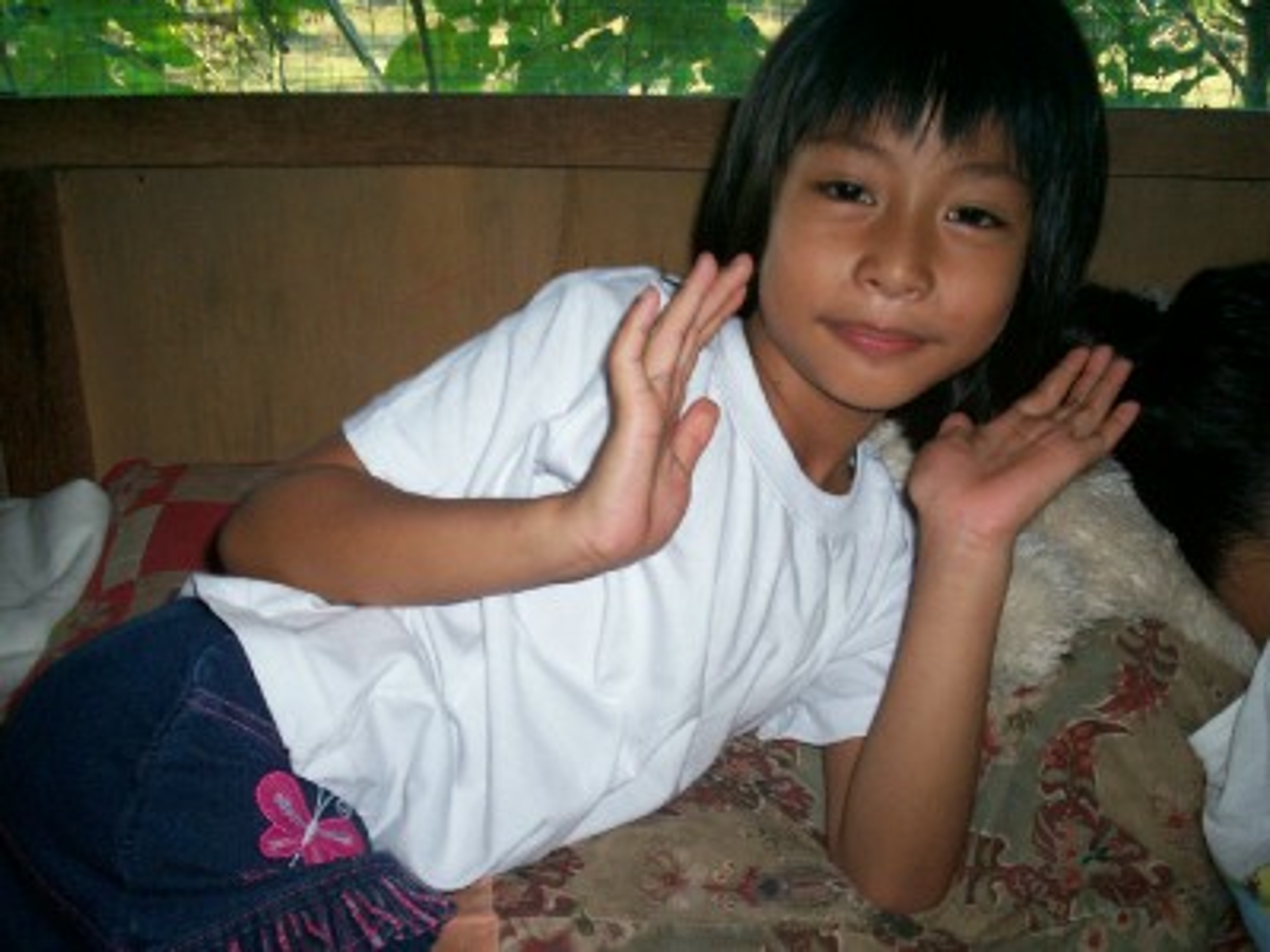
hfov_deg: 51.4
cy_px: 476
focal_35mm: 36
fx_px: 1321
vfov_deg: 39.7
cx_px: 635
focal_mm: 5.9
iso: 140
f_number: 4.5
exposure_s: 1/64
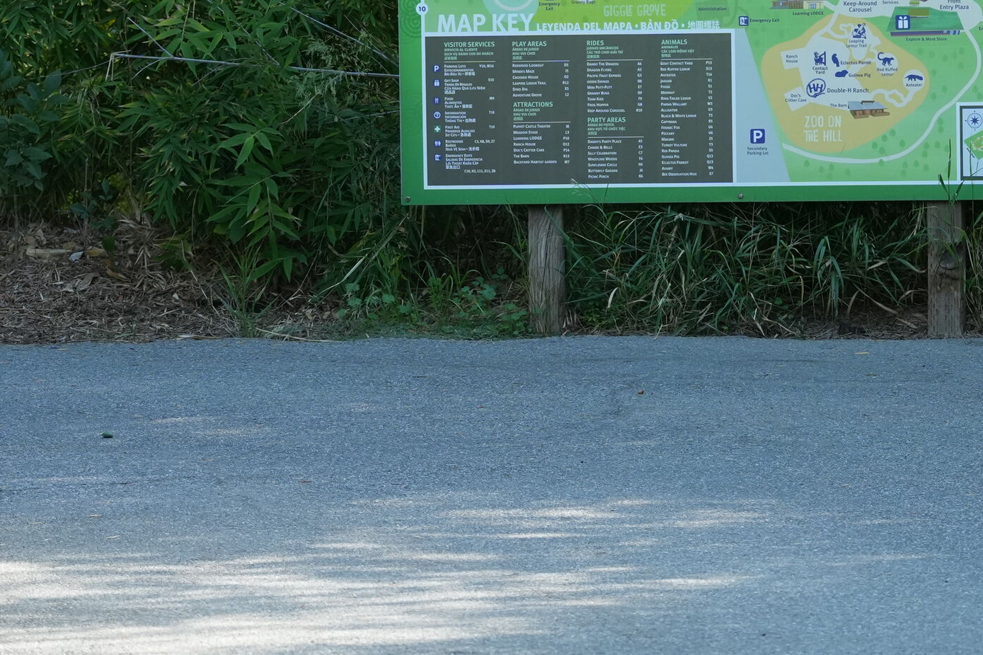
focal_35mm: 311
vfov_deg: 4.4
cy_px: 69
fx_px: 8491
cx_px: 769
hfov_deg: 6.6
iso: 640
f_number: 4.5
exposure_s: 1/320
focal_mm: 100
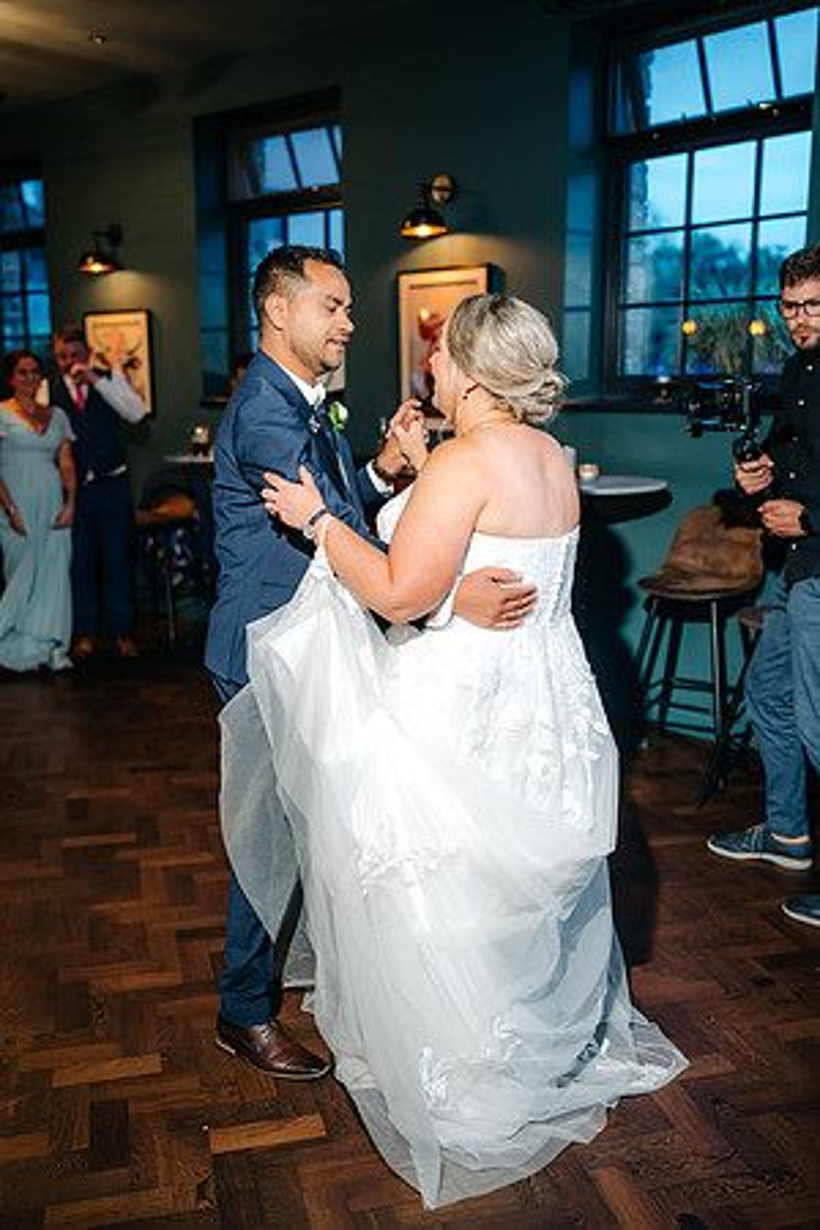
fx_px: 1196
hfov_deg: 37.9
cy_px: 615
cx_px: 410
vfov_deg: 54.4
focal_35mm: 35
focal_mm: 35
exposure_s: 1/200
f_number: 1.8
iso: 400
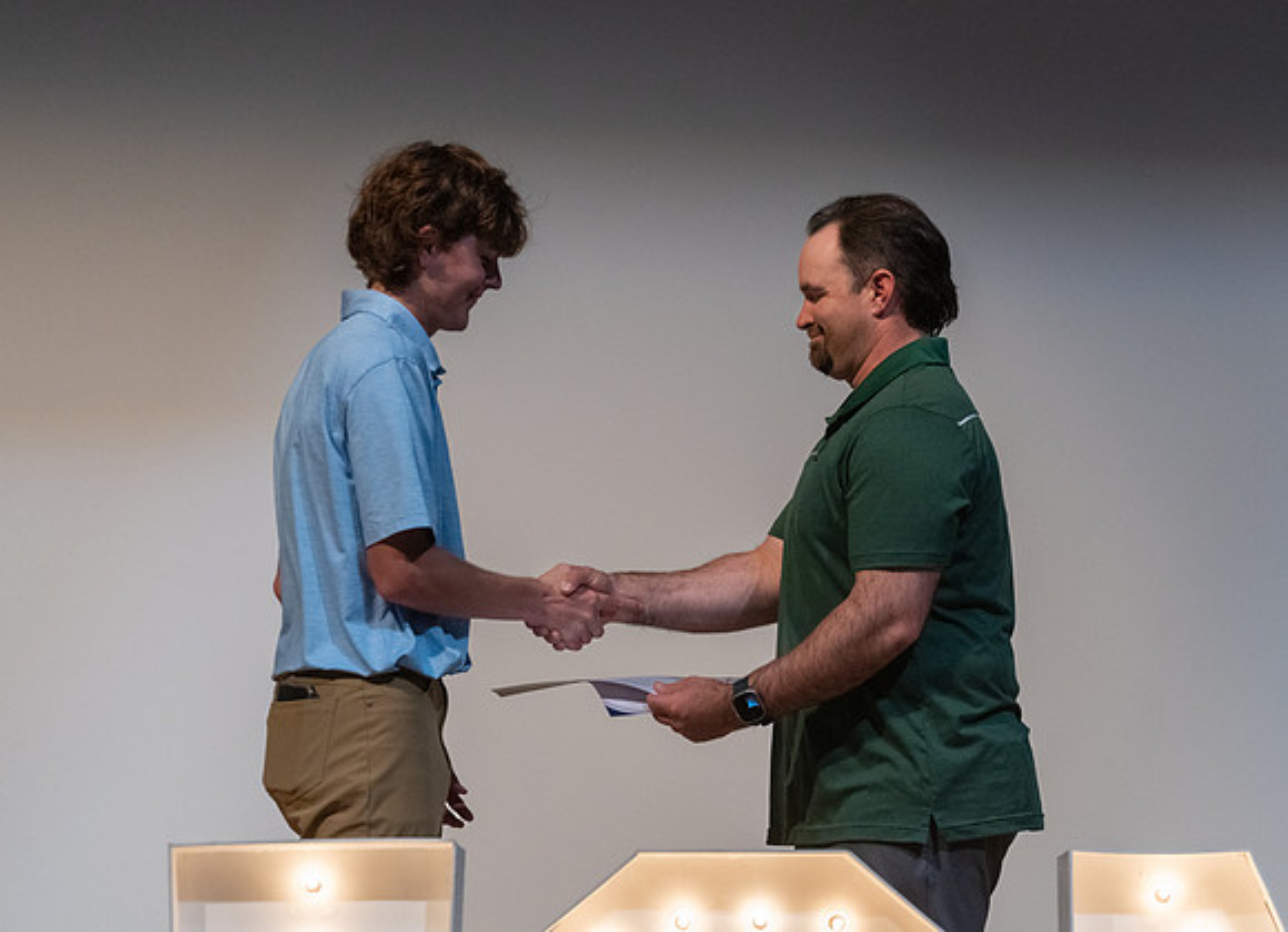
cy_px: 442
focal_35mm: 170
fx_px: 6264
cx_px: 735
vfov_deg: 8.5
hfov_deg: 11.7
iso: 5000
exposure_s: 1/320
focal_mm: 150
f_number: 4.5
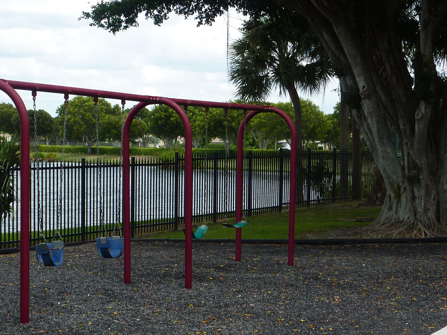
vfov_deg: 18.4
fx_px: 1033
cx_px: 195
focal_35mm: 80
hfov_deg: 24.4
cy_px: 205
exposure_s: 1/320
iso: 80
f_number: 4
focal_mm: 7.9
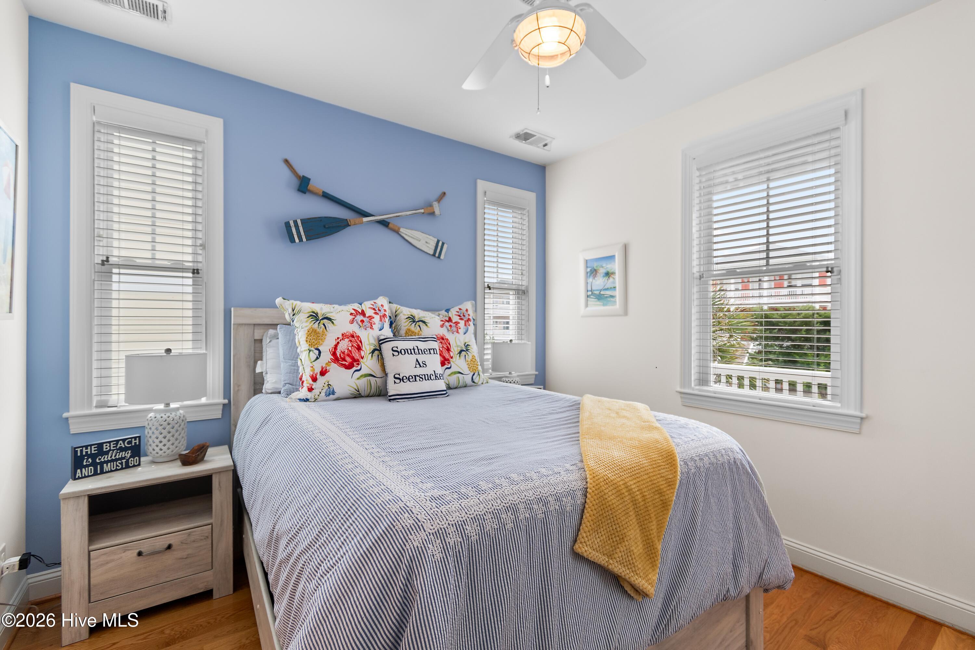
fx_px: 406
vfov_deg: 77.3
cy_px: 325
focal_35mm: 15
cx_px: 488
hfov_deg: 100.4
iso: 100
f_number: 4.5
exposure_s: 1/25
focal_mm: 10
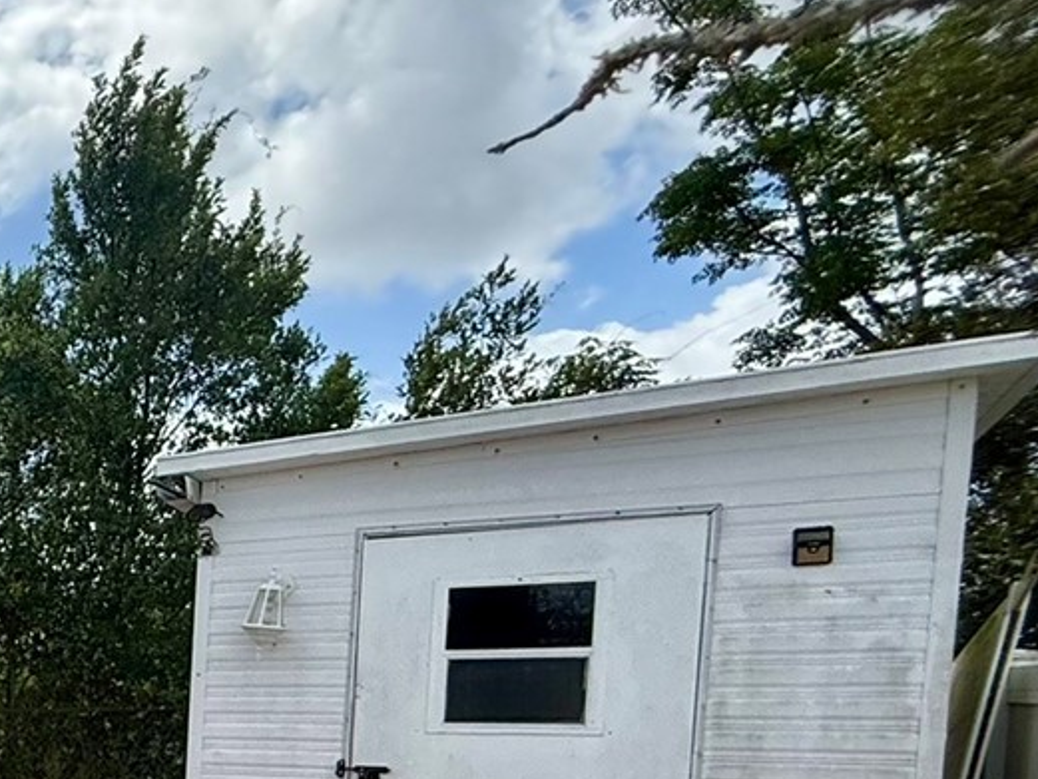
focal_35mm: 43
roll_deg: -0.5
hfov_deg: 29.3
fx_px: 1290
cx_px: -476
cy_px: 805
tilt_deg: -0.8
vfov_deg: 30.8
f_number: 2.2
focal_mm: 2.22
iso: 80
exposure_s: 1/2320
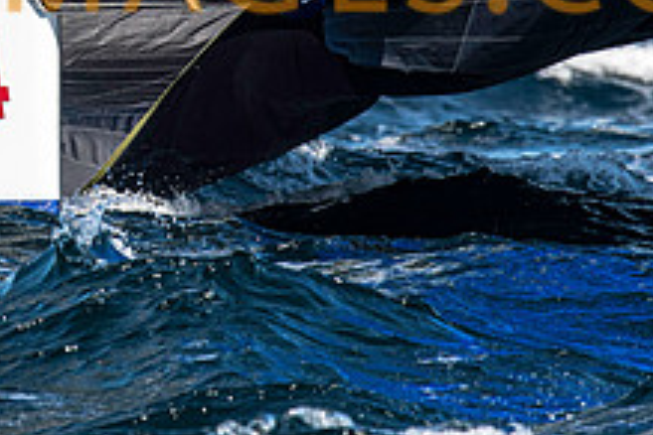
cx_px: -27
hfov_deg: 1.7
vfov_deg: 1.2
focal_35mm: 1191
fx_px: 21602
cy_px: -49
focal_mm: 300
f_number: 5
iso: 320
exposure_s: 1/2000
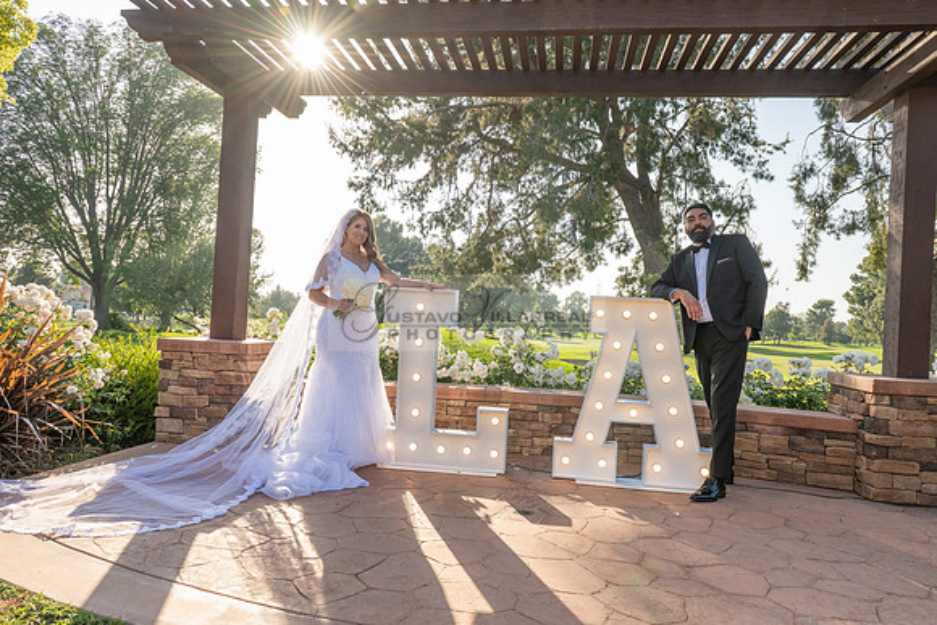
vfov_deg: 53.2
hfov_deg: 73.7
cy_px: 312
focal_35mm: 24
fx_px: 625
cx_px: 468
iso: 200
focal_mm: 24
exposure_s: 1/200
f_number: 9
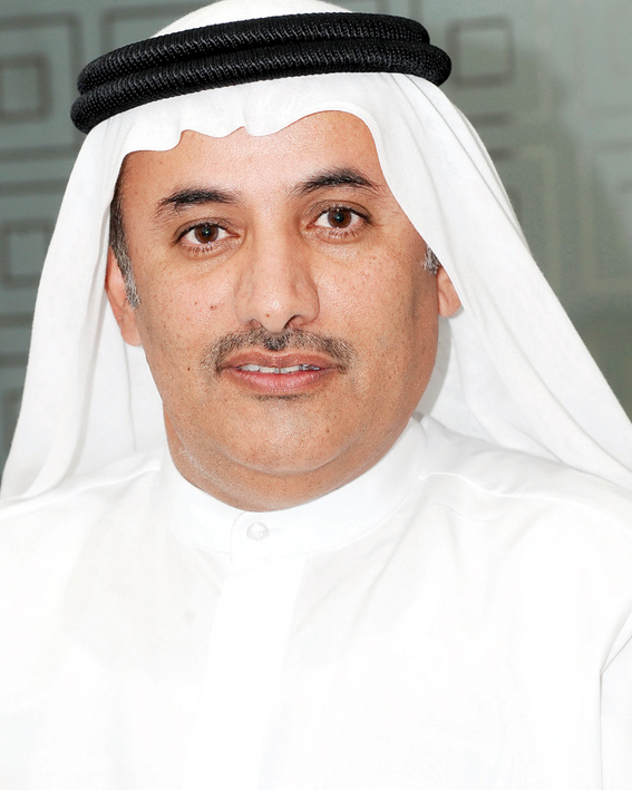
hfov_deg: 9.7
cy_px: 407
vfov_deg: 12.1
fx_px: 3718
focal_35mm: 159
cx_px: 298
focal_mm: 125
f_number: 7.1
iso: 400
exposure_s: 1/200
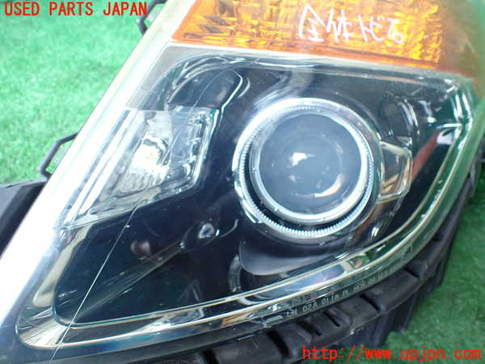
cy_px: 182
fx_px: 420
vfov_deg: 46.8
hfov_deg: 60.0
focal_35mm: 30
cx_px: 242
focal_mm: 5.4
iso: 400
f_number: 2.3
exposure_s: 1/125
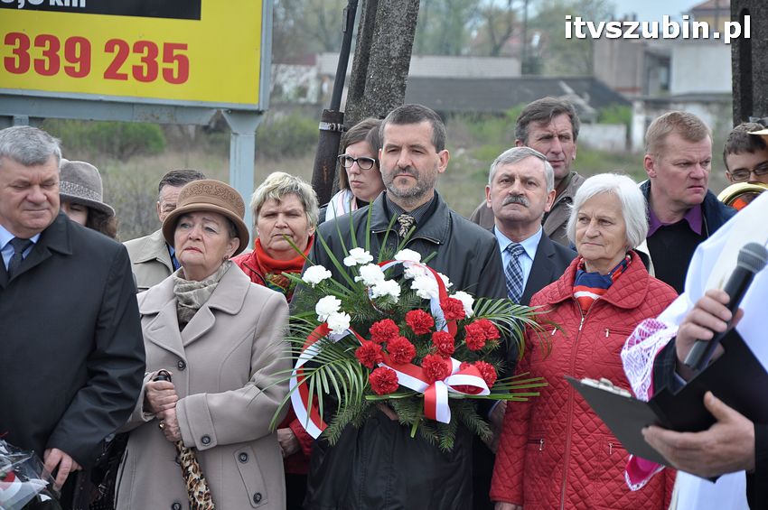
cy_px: 255
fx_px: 3357
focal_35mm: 158
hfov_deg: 13.1
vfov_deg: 8.7
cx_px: 384
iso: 320
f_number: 6.3
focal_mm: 105
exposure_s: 1/640
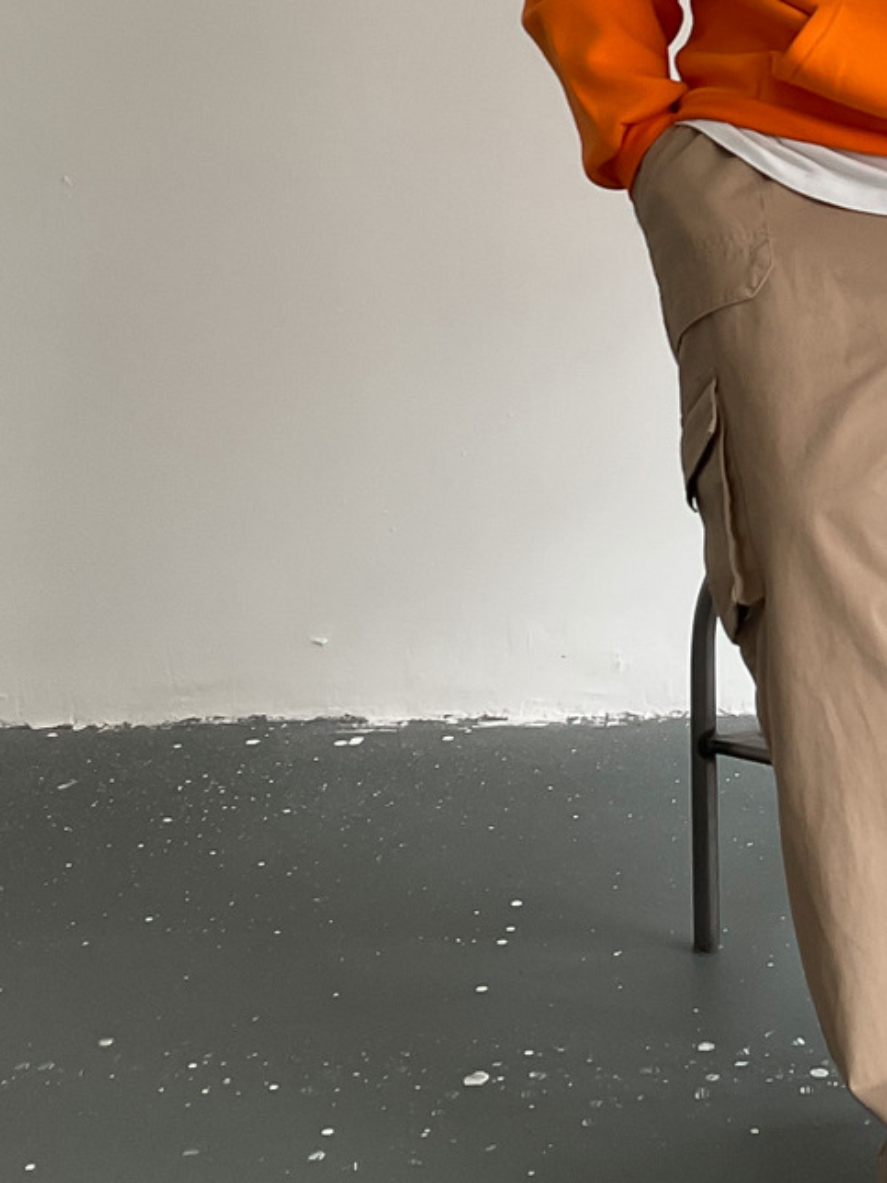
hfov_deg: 20.0
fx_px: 2460
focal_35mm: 72
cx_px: 828
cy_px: 37
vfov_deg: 25.8
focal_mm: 3
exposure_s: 1/120
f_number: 1.8
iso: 32
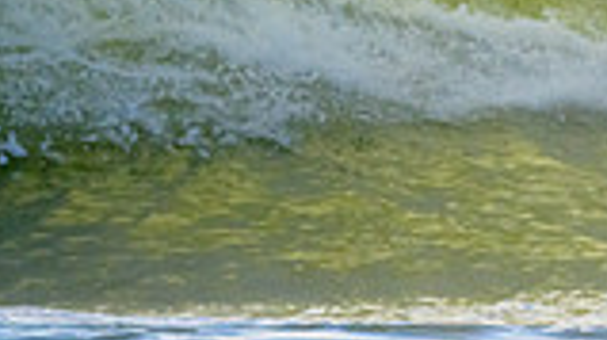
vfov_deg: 0.4
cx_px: 1061
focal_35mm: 3056
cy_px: -266
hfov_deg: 0.7
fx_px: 49129
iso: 1250
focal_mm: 800
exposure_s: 1/2000
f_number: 11
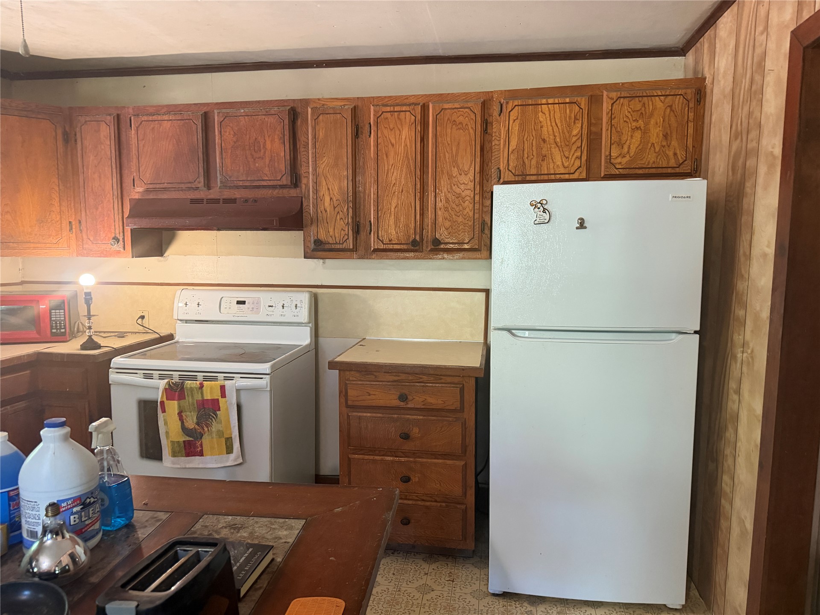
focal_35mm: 24
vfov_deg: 56.8
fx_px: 569
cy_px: 308
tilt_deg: -6.3
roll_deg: +0.3
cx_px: 410
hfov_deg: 71.6
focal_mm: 6.76
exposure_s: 1/60
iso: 640
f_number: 1.78
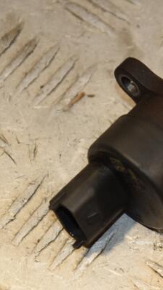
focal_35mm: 249
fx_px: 1911
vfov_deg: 8.7
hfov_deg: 4.9
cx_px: 159
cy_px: 145
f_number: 6.3
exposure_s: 1/200
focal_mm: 105
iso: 800
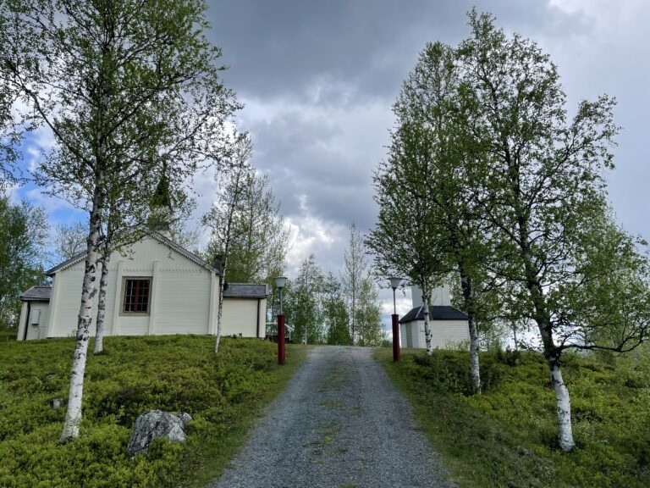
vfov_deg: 53.1
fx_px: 488
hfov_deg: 67.3
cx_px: 325
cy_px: 244
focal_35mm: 26
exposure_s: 1/2353
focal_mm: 4.2
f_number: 1.6
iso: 32
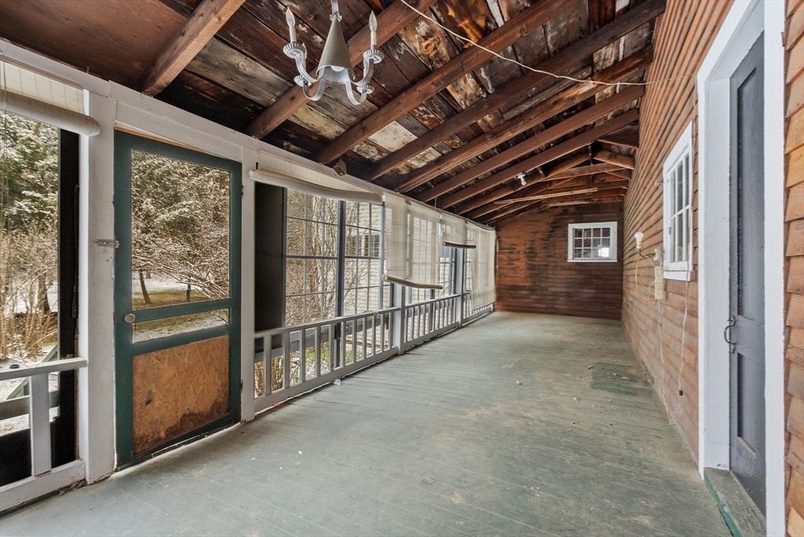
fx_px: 335
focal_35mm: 15
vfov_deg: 77.3
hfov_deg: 100.4
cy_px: 268
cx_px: 402
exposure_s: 1/2
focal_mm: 10
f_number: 6.3
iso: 800
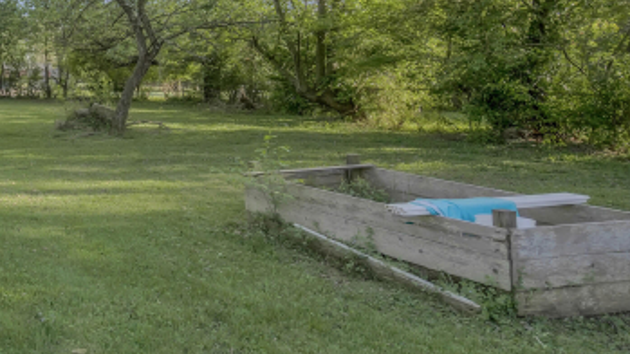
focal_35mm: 36
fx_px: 601
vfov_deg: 31.7
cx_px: -27
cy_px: 56
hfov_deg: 45.0
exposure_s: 1/320
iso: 100
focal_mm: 16
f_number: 4
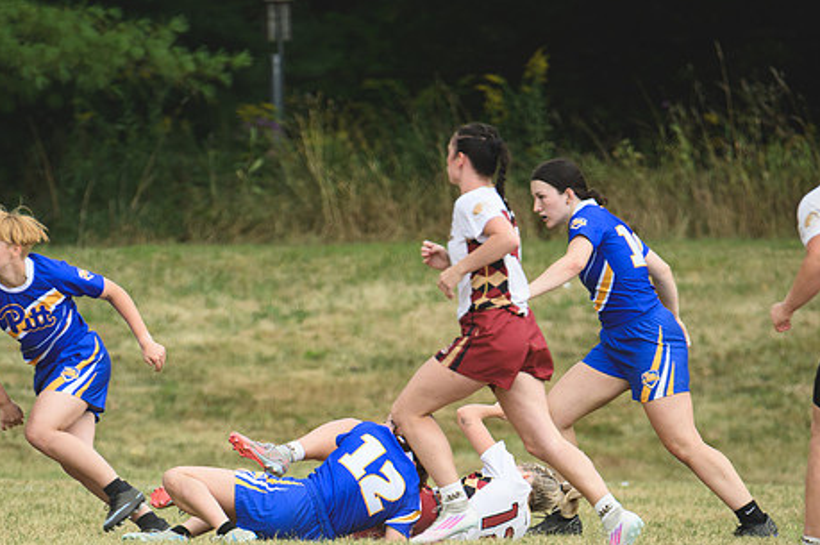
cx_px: 325
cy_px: 340
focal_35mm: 1138
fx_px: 25893
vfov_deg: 1.2
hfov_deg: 1.8
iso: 640
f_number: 6.3
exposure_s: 1/1000
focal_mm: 600
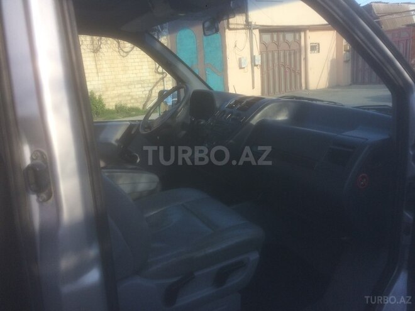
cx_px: 208
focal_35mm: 29
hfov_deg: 61.7
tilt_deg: -12.3
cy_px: 156
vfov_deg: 48.2
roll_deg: +5.5
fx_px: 348
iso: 32
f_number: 2.2
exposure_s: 1/451
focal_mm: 4.15
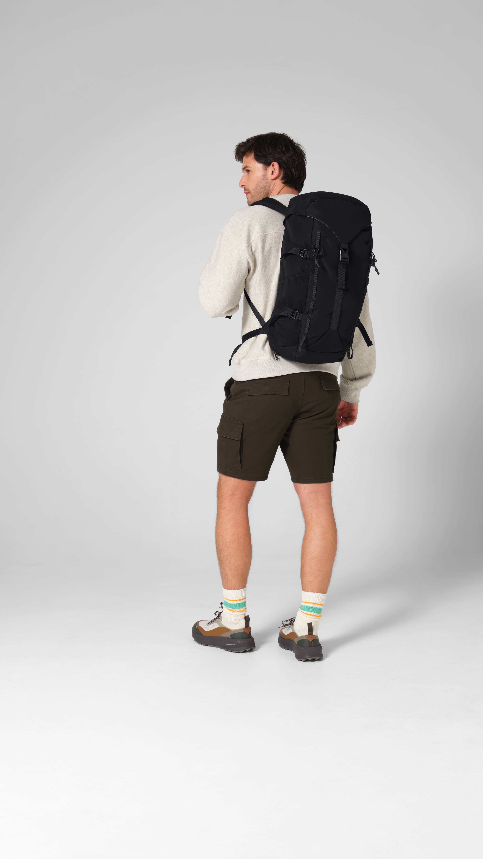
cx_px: 223
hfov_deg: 25.4
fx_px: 1070
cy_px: 424
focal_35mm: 47
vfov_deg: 43.7
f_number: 8
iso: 160
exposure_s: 1/125
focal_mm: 29.2
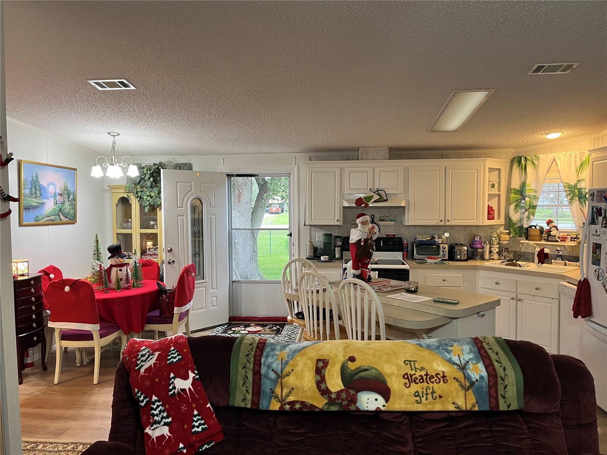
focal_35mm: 26
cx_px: 304
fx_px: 456
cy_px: 228
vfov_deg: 53.1
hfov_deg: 67.3
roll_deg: +0.5
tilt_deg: -4.8
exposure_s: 1/60
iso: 125
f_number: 1.6
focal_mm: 5.1
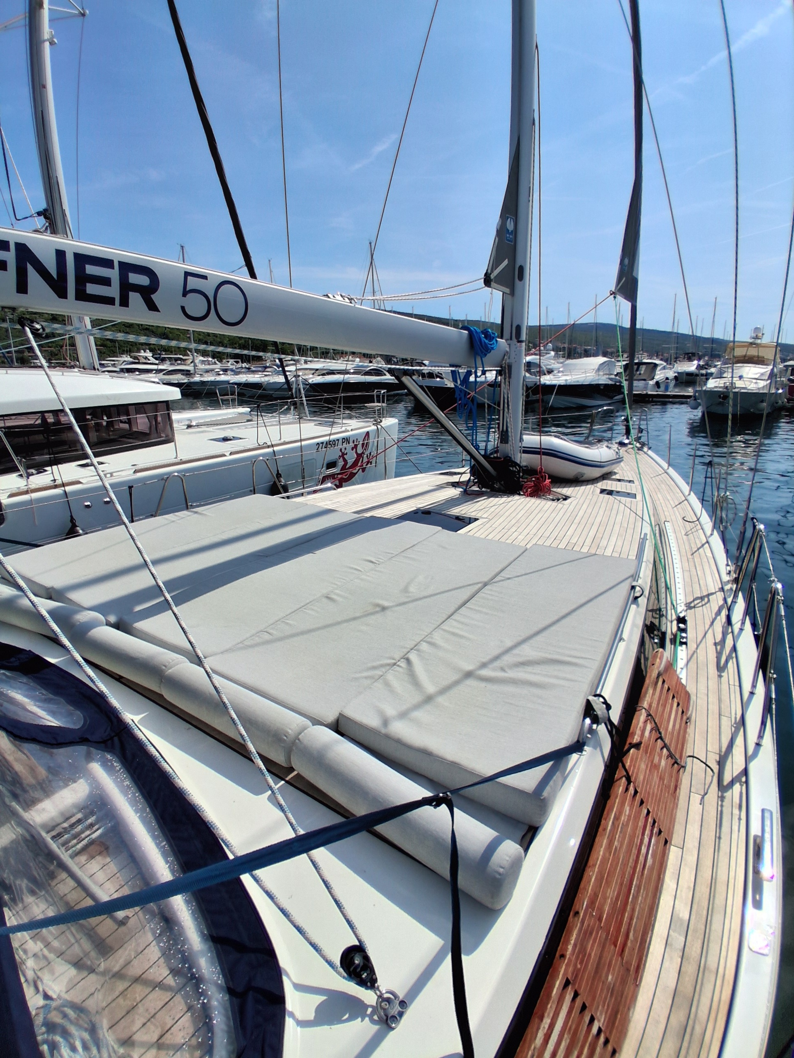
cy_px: 529
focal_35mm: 17
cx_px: 397
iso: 50
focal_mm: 1.4
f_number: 2.2
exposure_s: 1/3175
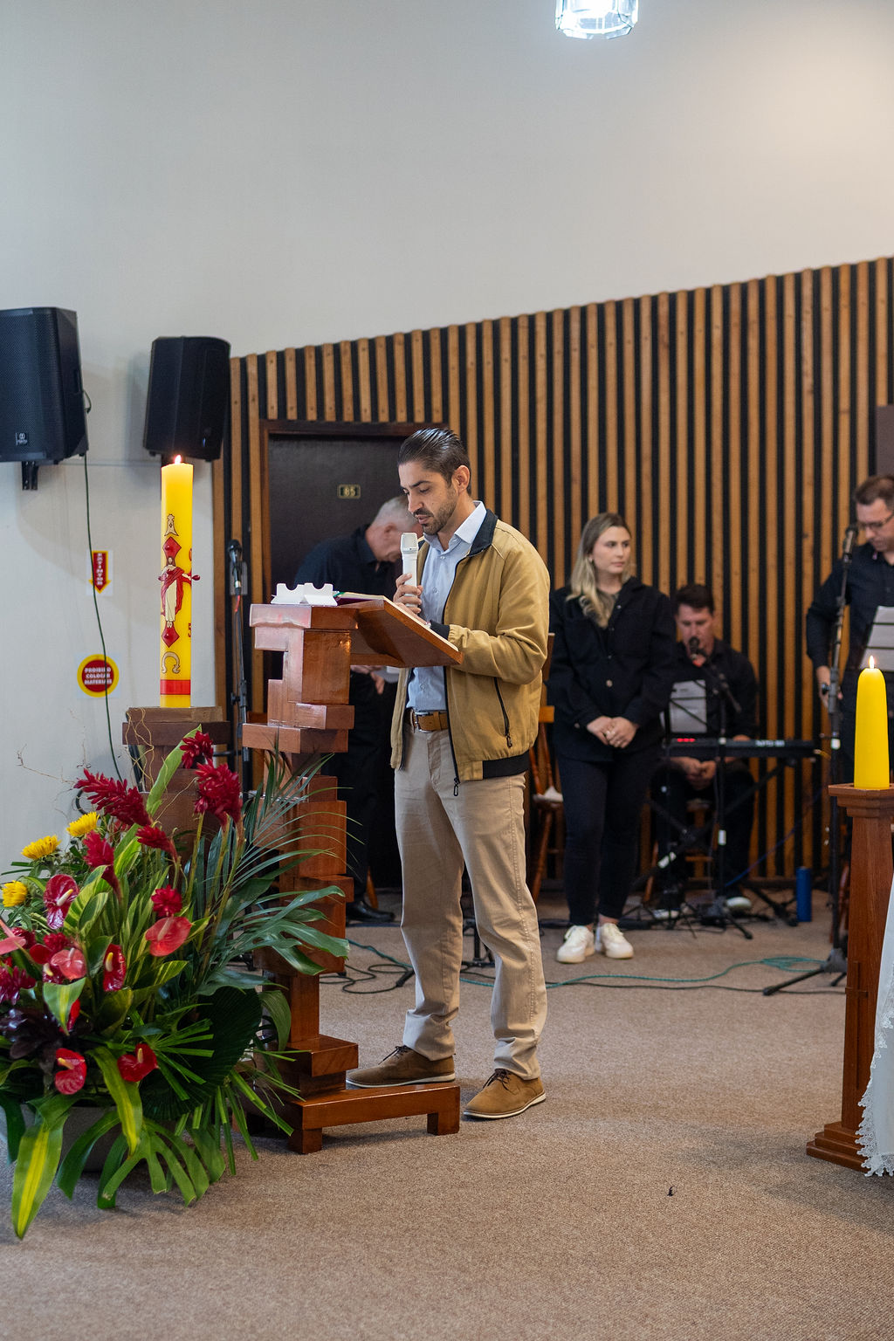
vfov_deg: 38.2
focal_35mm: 52
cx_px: 447
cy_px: 670
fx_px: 1937
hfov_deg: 26.0
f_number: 1.8
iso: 1000
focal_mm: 35
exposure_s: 1/160
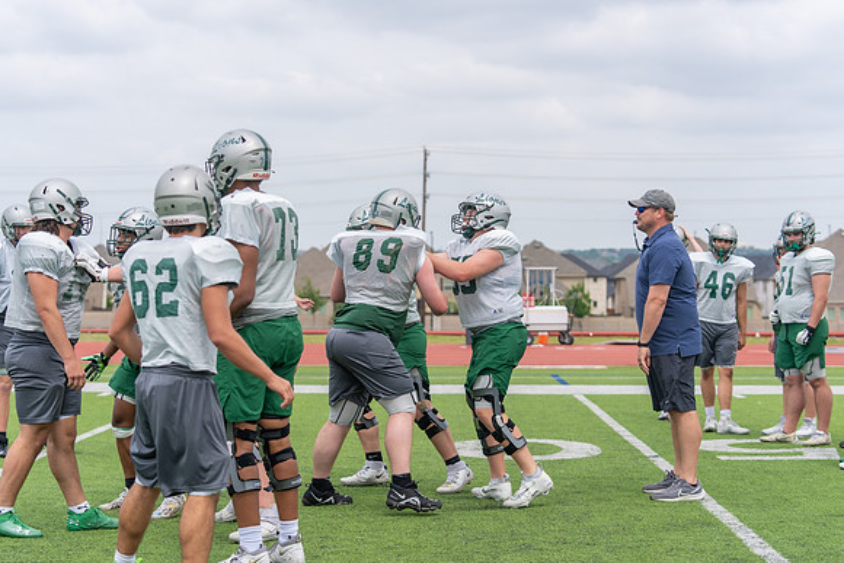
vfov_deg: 17.9
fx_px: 1784
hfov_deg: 26.6
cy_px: 282
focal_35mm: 76
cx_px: 422
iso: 160
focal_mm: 72
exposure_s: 1/1250
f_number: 3.5
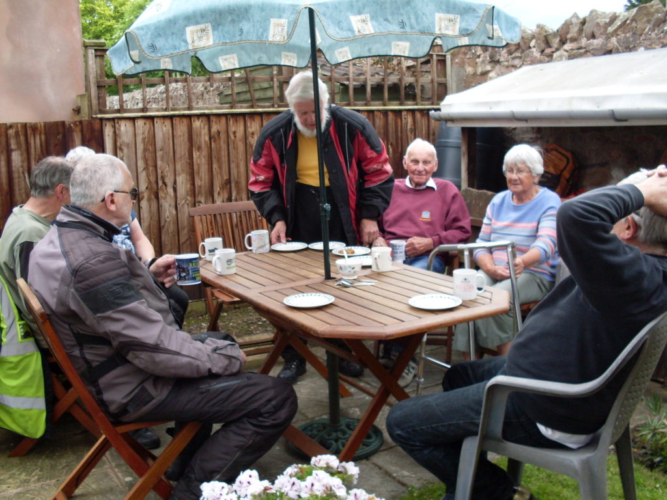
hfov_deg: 49.0
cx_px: 334
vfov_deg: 37.7
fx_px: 732
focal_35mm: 38
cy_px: 250
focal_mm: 6.3
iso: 80
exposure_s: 1/180
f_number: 2.8
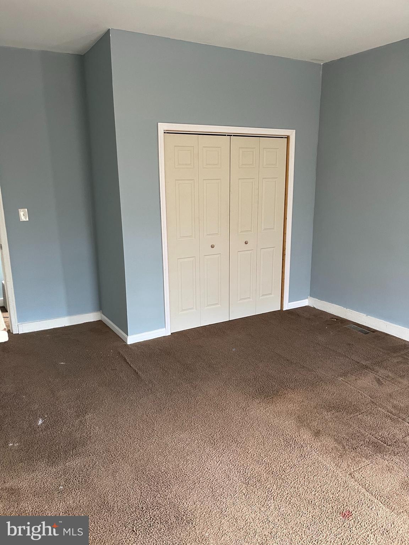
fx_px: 410
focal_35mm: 26
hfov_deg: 53.1
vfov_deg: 67.3
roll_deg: +0.5
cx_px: 204
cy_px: 272
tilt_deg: -12.6
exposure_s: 1/60
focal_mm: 5.1
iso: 200
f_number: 1.6
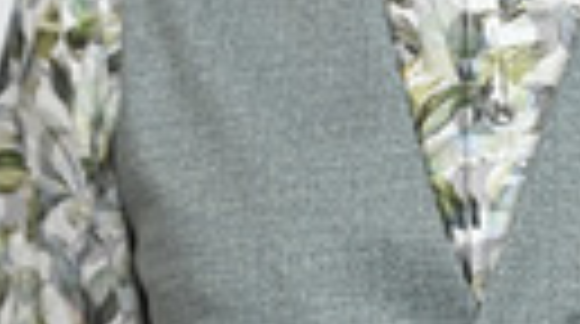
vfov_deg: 2.4
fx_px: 7599
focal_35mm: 495
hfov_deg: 4.4
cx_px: 533
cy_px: -346
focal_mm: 135
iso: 1000
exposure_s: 1/640
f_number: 2.8
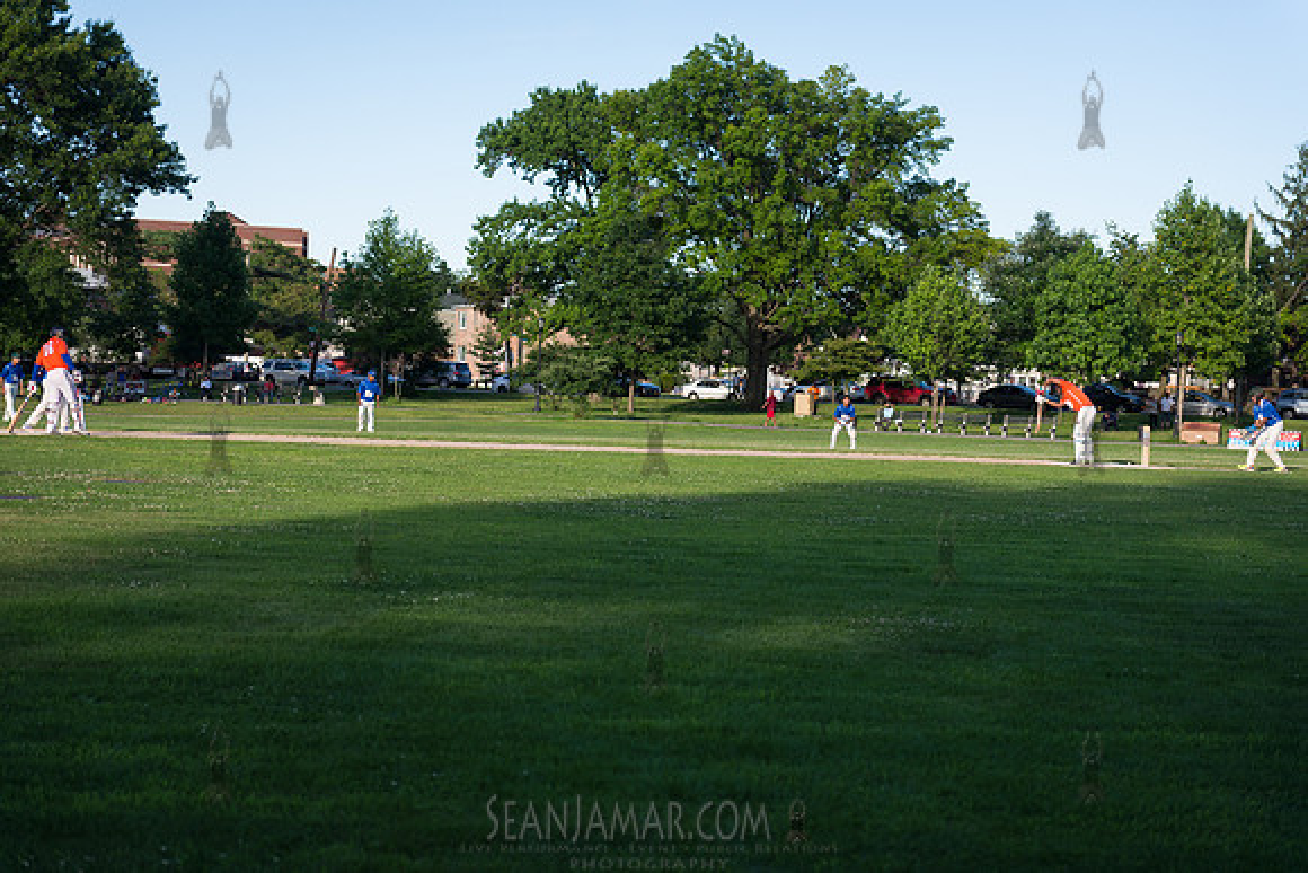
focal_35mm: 62
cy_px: 436
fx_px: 2253
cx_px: 654
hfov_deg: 32.4
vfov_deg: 21.9
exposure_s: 1/1600
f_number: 2.8
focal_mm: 62
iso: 200
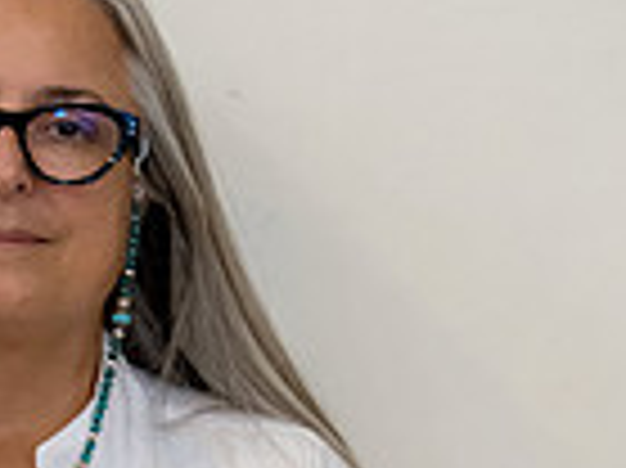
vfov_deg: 4.1
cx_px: -14
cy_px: 630
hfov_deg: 5.5
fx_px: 6523
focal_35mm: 361
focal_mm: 116
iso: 5000
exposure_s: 1/80
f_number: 4
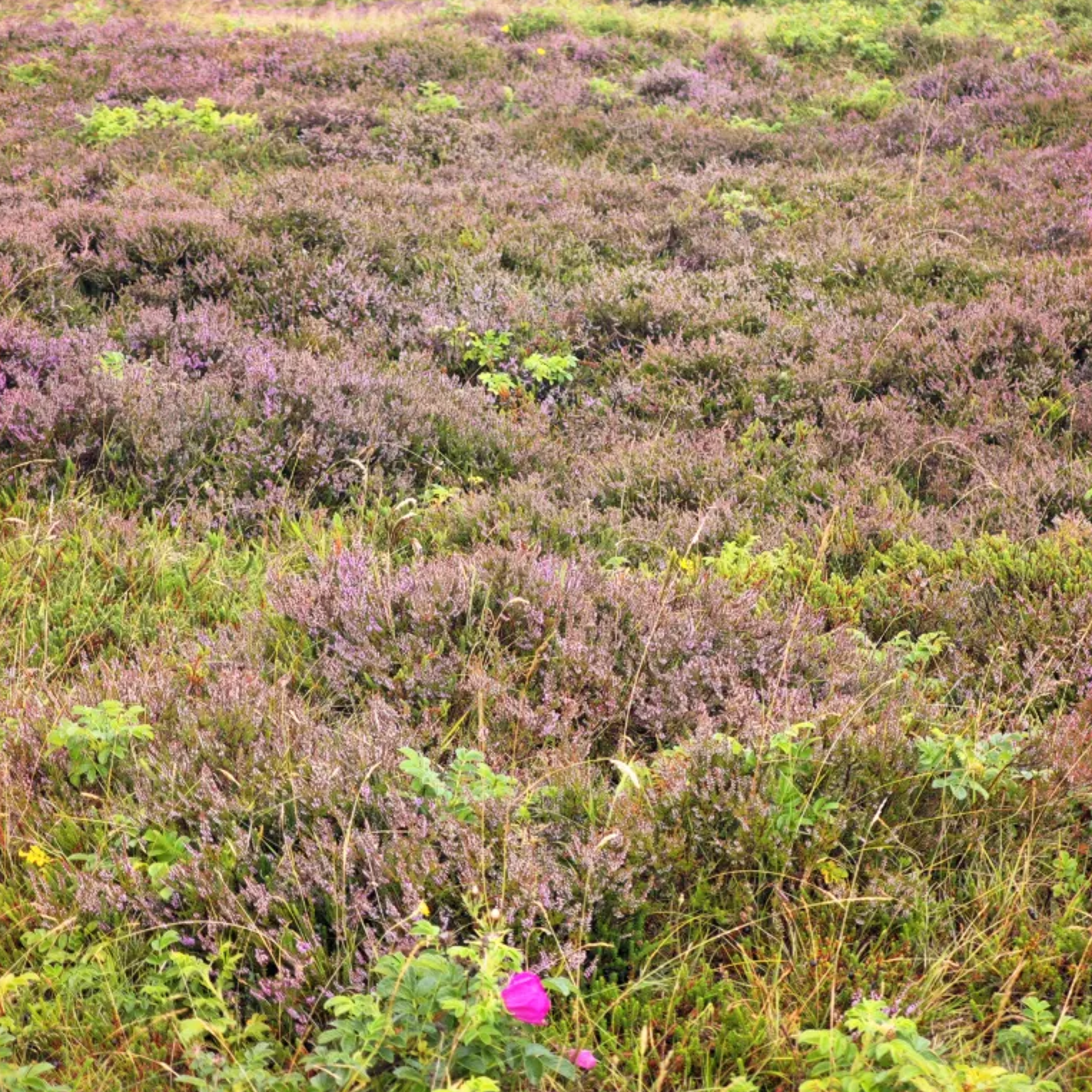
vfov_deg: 19.5
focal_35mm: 89
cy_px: 528
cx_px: 544
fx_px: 3176
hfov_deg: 19.5
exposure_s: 1/393
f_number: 1.8
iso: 50
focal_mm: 12.28
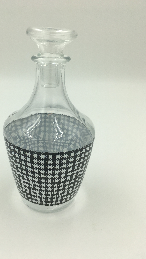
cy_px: 128
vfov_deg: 61.0
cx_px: 50
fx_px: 220
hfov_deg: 36.3
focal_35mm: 32
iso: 25
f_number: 2.2
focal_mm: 4.15
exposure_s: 1/351
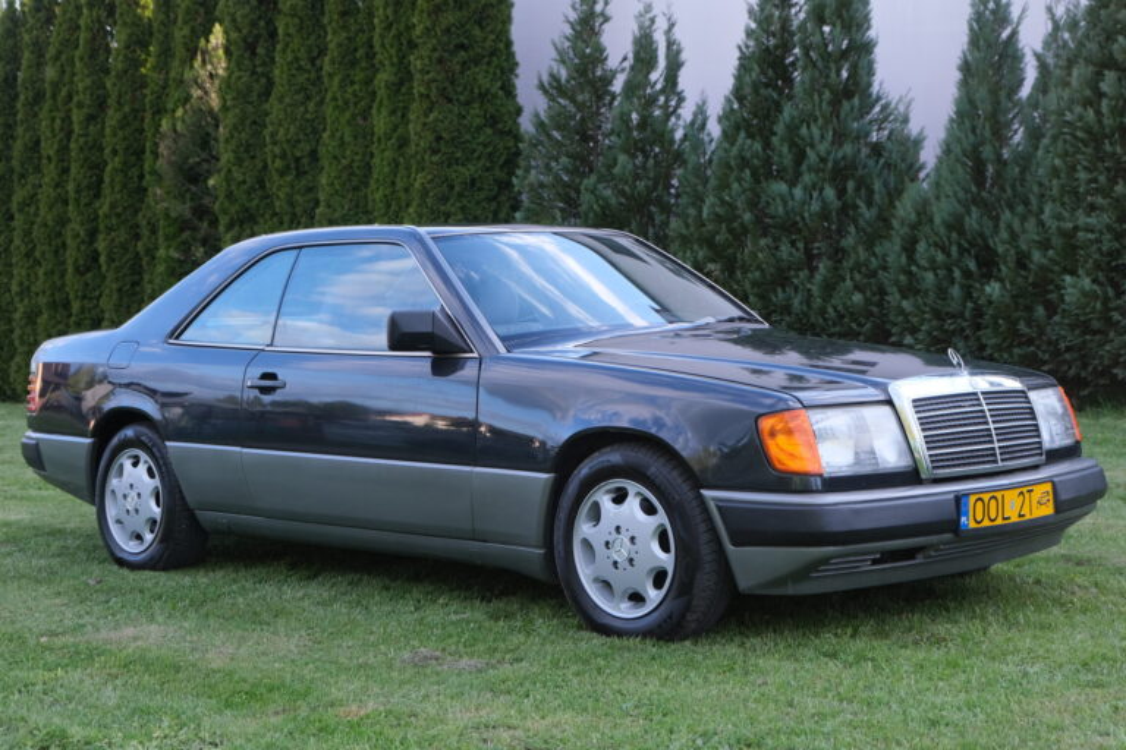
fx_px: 1595
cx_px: 563
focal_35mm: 51
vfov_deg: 26.5
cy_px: 375
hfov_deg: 38.9
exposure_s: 1/150
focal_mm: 34.3
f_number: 4.5
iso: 320
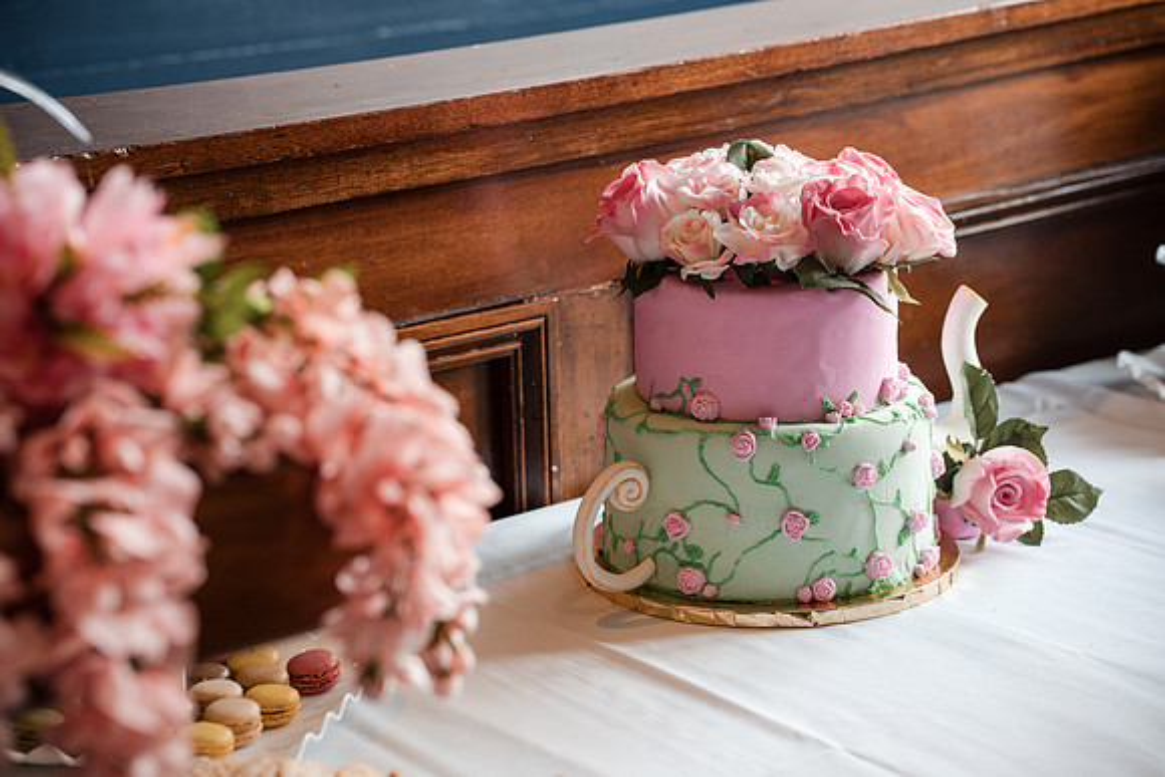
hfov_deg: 21.7
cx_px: 582
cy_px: 388
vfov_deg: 14.6
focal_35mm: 94
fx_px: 3043
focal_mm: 94
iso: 1250
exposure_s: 1/250
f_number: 4
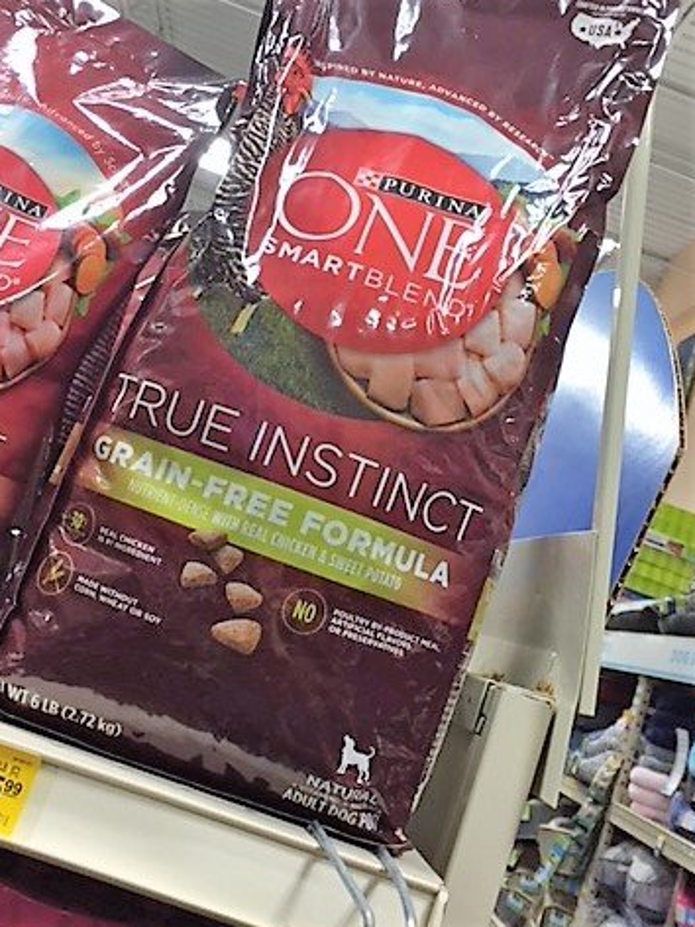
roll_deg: -20.1
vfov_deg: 60.0
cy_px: 473
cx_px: 355
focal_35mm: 30
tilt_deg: +12.0
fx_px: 803
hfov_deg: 46.8
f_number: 2.2
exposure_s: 1/30
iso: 50
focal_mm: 4.15
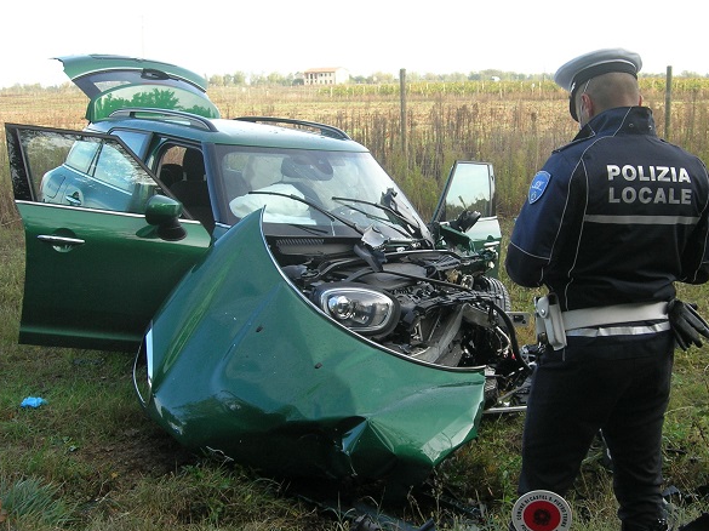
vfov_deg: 28.0
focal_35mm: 52
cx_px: 423
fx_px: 1064
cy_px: 296
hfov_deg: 36.7
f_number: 2.8
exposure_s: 1/200
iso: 64
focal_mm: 7.8
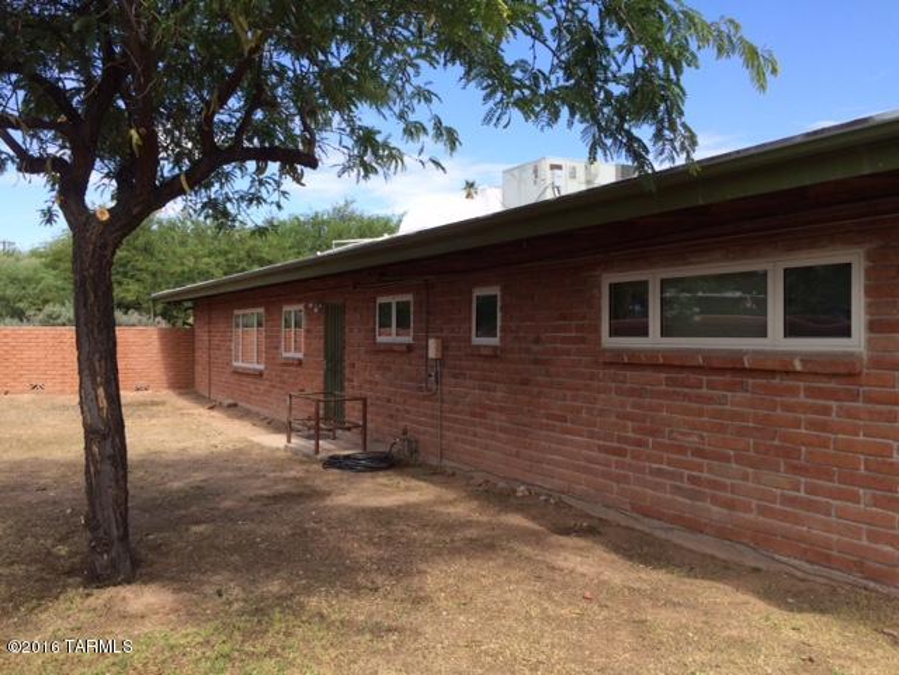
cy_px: 338
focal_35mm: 29
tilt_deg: -0.8
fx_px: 753
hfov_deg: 61.7
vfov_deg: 48.2
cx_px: 450
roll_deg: +0.5
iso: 32
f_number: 2.2
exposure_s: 1/933
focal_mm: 4.15
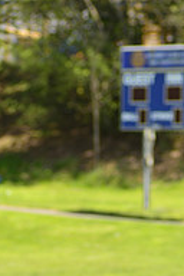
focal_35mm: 332
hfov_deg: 4.1
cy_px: 382
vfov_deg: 6.2
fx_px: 2545
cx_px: 274
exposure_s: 1/250
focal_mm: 110
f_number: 5
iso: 100
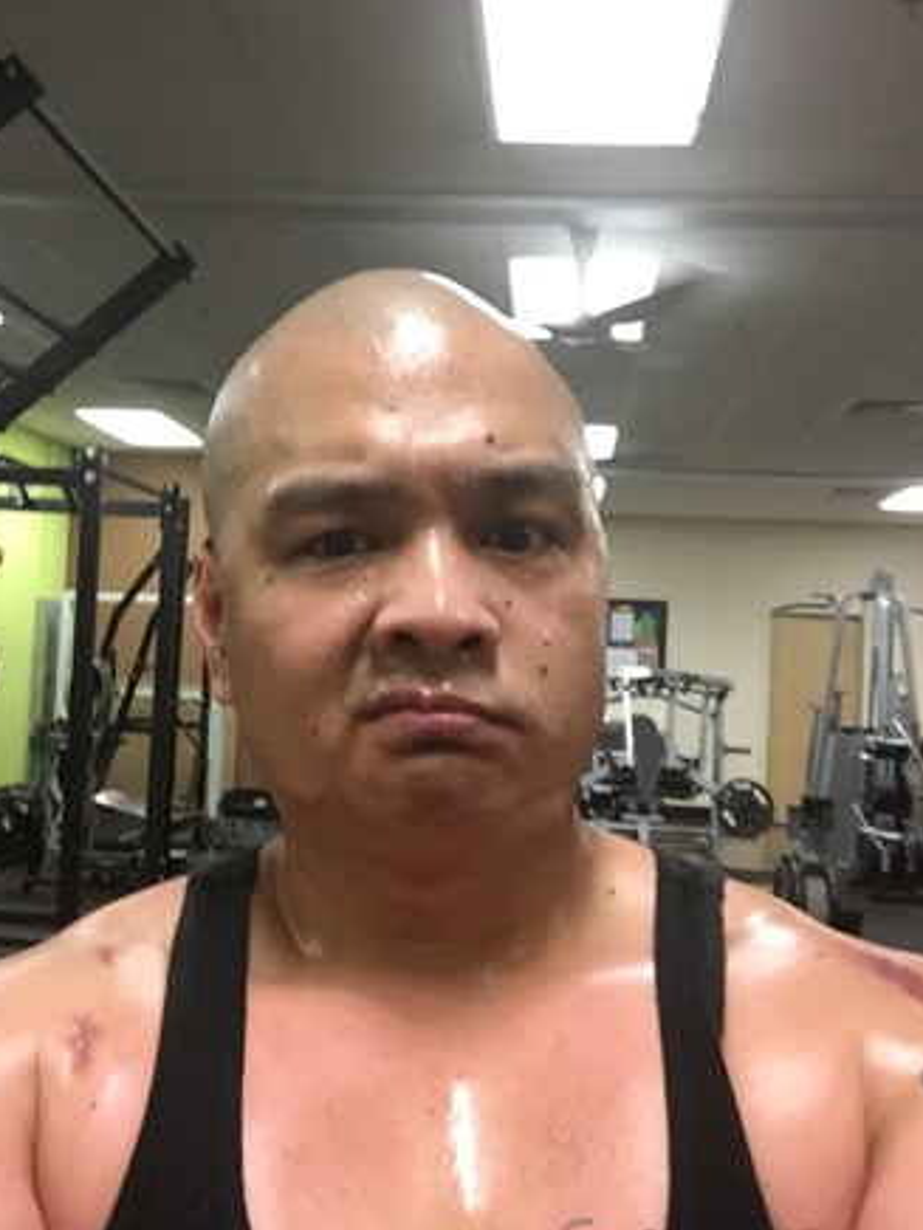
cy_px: 612
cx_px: 443
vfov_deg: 50.1
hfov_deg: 38.7
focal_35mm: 37
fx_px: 1315
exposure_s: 1/30
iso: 125
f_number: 2.2
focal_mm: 2.65
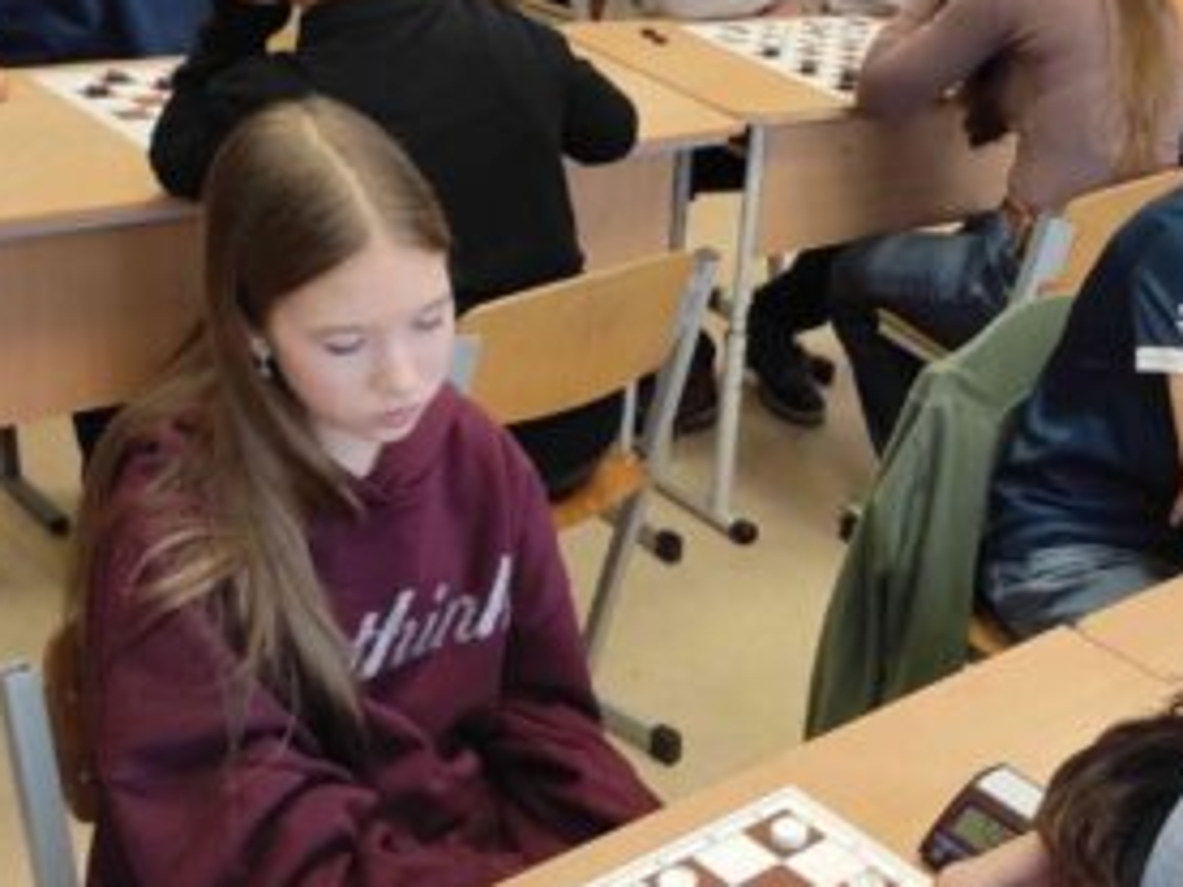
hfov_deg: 31.1
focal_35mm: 58
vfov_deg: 25.2
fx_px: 1982
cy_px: 510
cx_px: 1140
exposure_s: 1/50
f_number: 1.89
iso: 176
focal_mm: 5.43
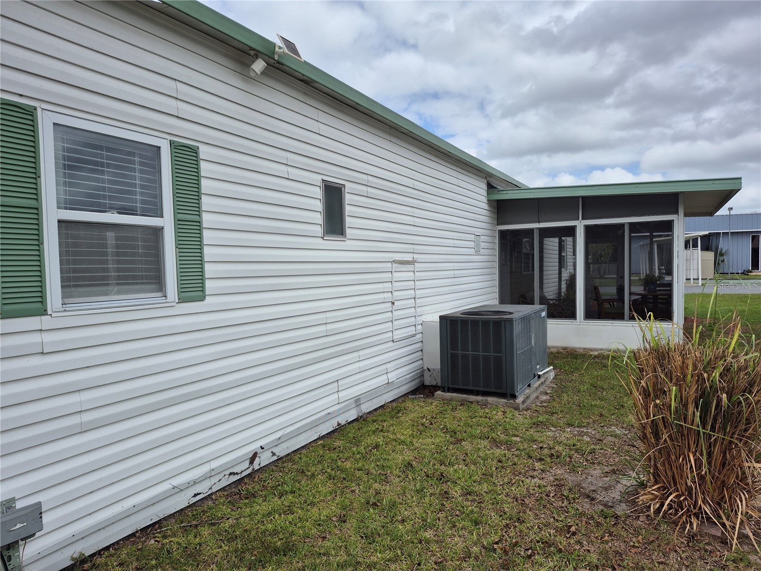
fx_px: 506
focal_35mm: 23
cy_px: 286
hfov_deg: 73.9
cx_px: 380
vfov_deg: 58.9
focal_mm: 5.4
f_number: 1.8
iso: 25
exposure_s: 1/2072
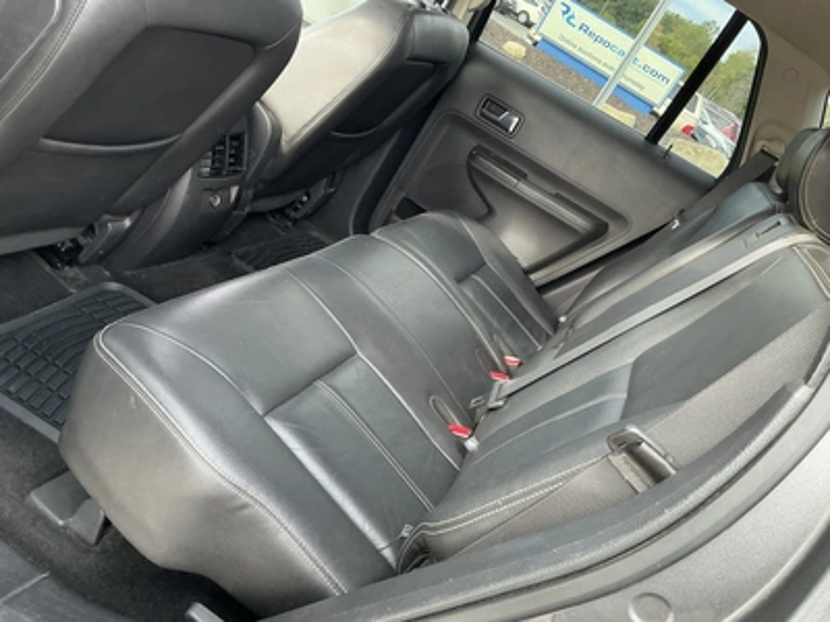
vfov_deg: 49.7
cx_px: 415
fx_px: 671
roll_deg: -31.5
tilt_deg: -25.7
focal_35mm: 28
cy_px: 311
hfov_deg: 63.4
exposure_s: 1/95
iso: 64
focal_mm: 3
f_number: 1.8
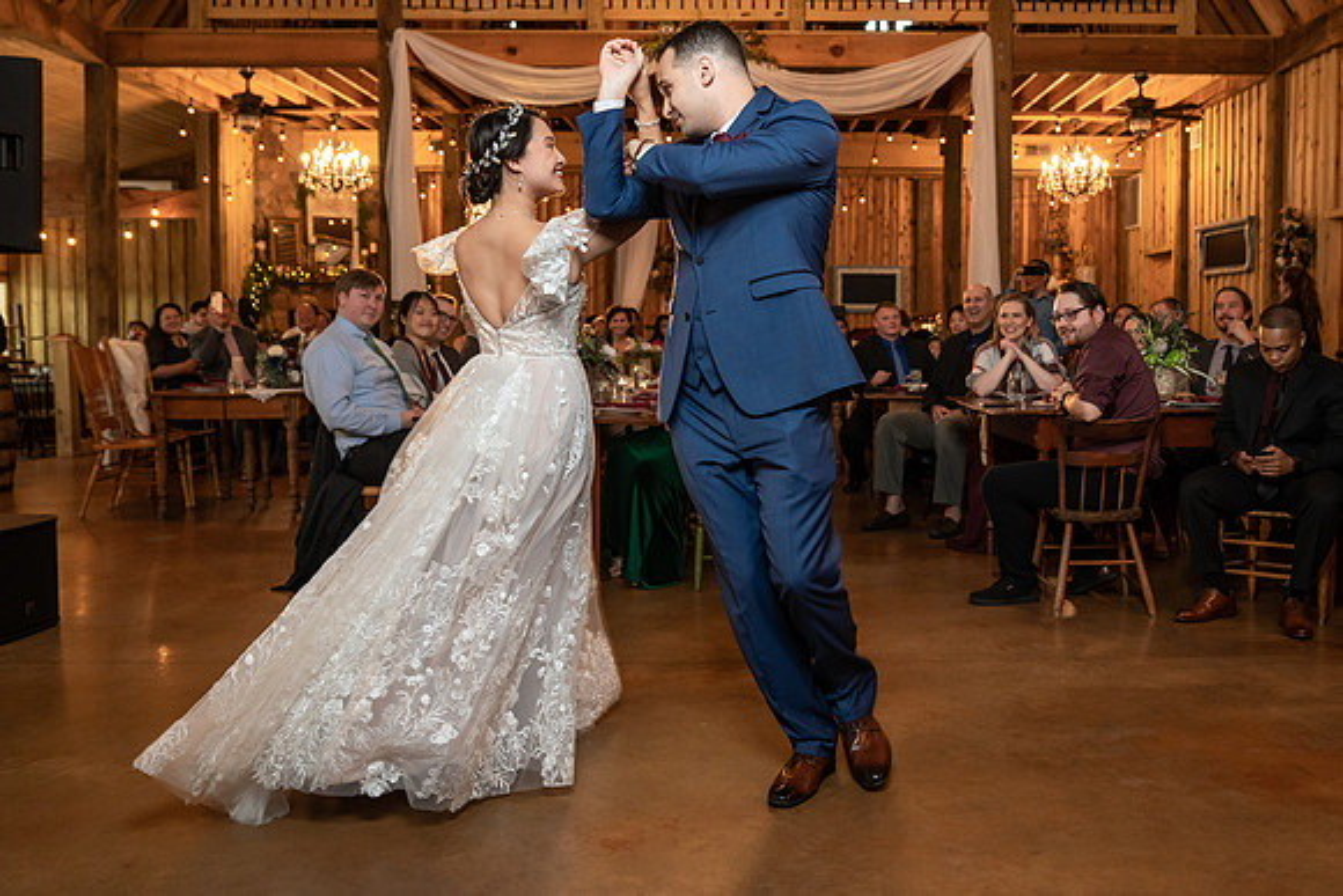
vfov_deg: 38.9
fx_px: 1268
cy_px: 405
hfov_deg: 55.6
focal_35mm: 34
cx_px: 767
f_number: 4
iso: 2000
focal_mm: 29
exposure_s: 1/100
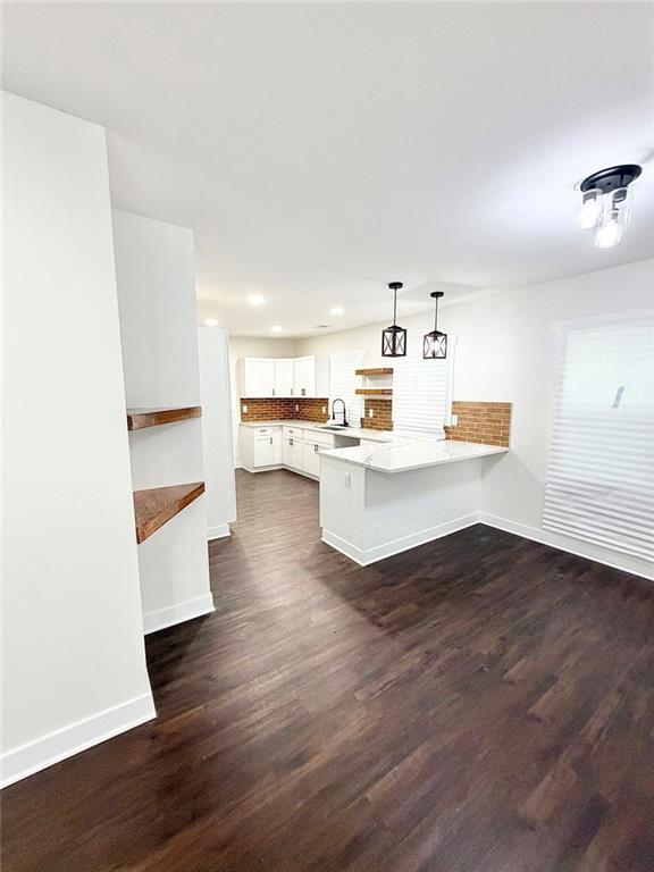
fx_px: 353
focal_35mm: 14
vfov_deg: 102.1
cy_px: 436
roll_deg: +0.6
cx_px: 327
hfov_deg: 85.7
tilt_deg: -6.5
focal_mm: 2.22
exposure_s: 1/120
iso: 320
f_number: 2.2
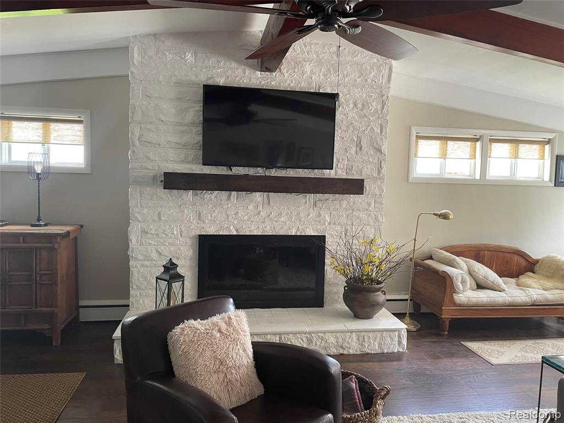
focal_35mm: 26
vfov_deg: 53.1
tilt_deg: -3.6
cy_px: 212
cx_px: 282
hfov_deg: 67.3
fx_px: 424
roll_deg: -1.3
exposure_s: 1/60
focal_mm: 4.2
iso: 250
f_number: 1.6
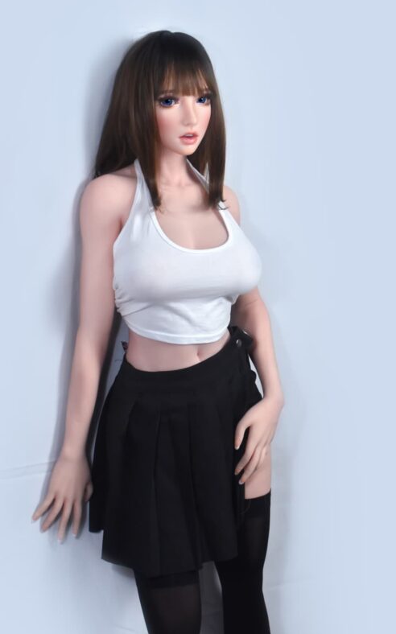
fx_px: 1020
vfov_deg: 34.6
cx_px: 202
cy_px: 315
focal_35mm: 59
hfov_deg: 22.0
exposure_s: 1/60
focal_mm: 38
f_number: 8
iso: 1250
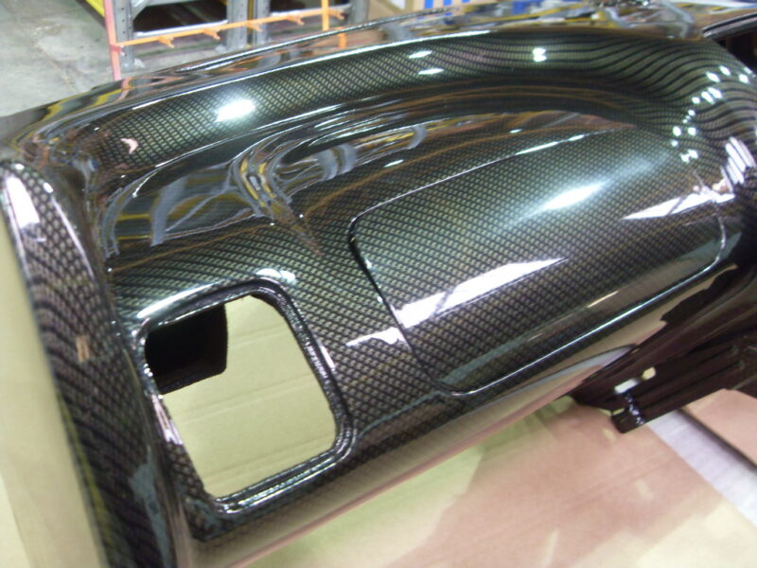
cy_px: 284
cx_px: 378
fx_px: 765
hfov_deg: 52.6
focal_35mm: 35
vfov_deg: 40.7
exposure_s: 1/10
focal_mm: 6.3
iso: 200
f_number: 2.8
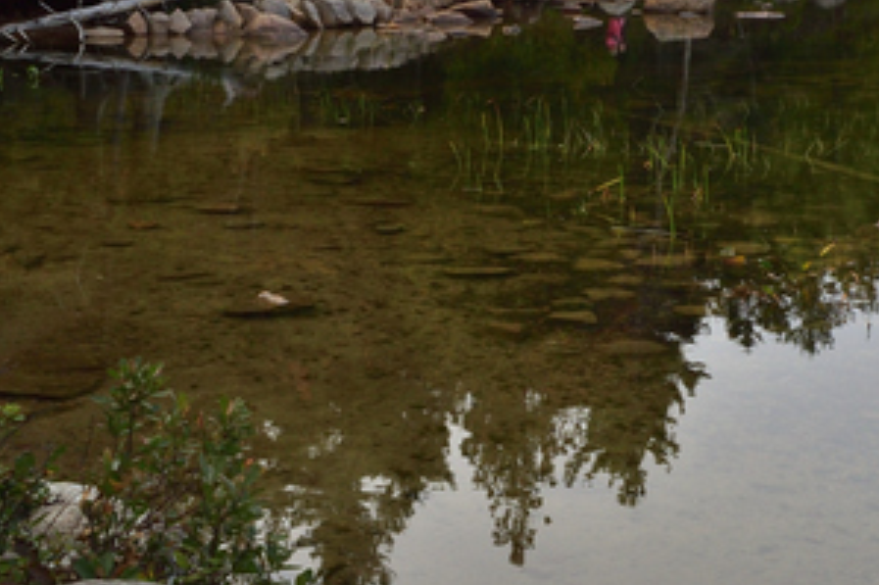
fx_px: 1781
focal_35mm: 73
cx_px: 623
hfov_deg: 27.5
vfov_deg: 18.6
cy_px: 219
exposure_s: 1/400
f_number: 9
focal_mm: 26
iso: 500
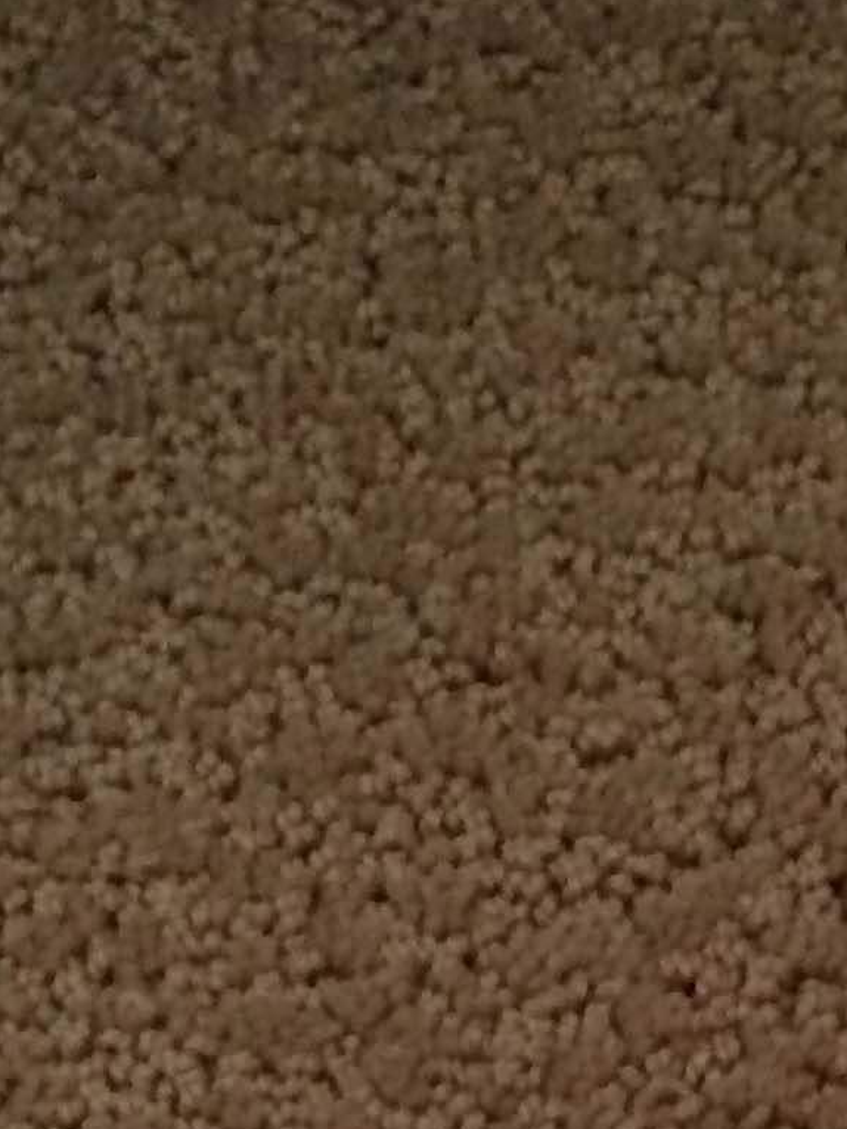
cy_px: 2354
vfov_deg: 13.1
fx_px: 4175
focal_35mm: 128
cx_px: 741
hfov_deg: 11.5
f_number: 2.2
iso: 200
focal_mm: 4.12
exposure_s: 1/20
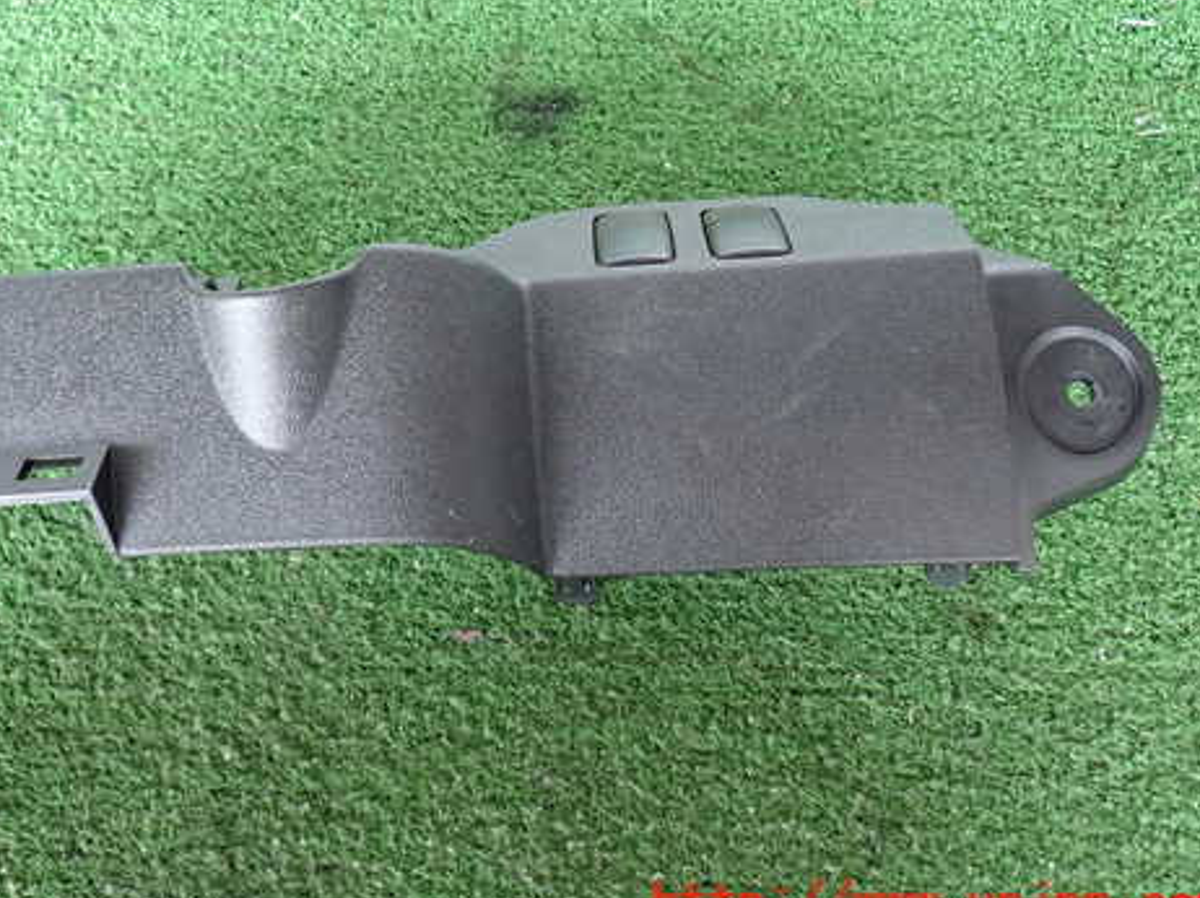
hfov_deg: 47.5
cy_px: 356
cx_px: 460
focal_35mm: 39
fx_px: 1351
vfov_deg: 36.6
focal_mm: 5.4
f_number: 2.3
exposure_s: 1/30
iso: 400
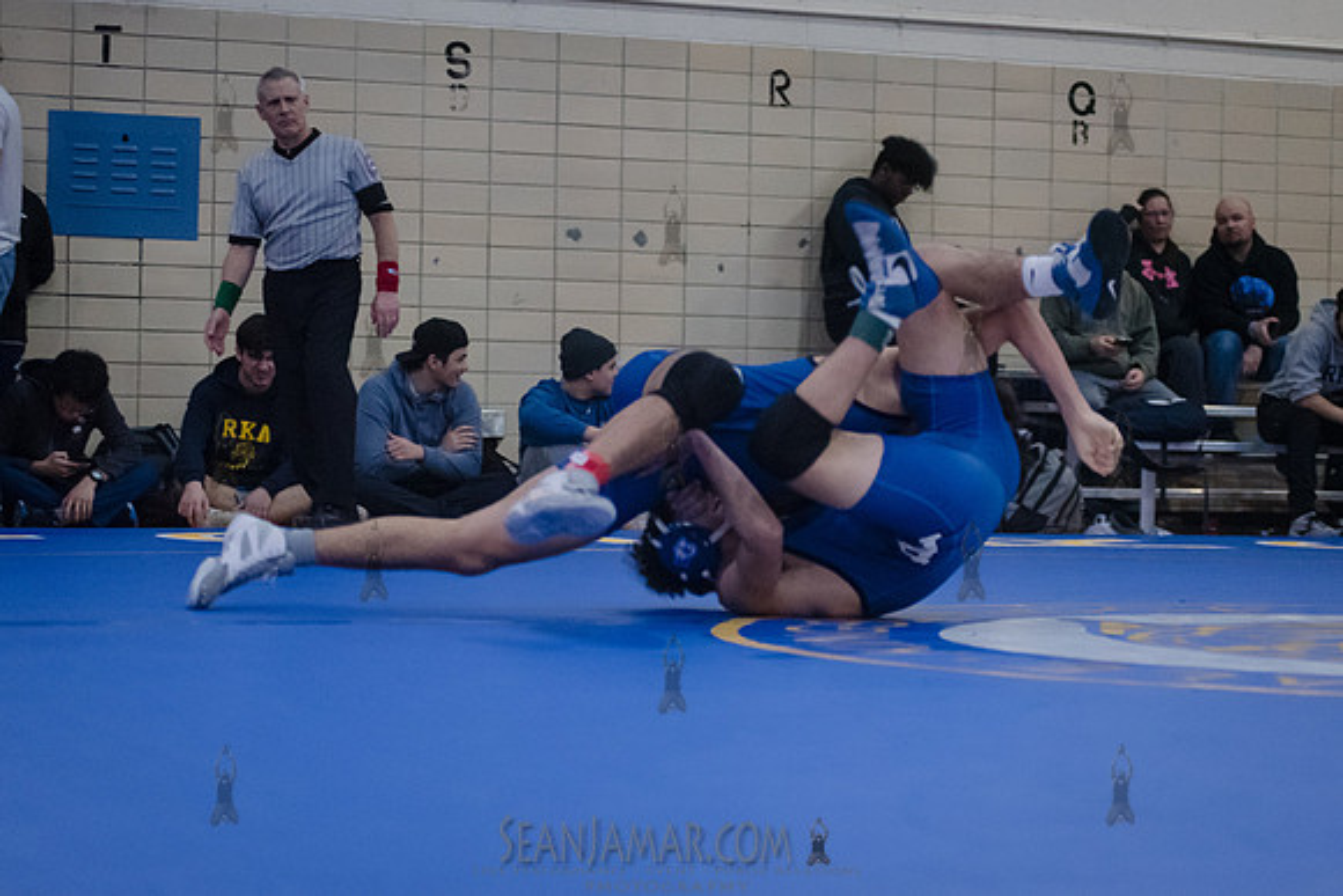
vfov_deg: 15.1
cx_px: 728
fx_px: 3381
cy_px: 422
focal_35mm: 91
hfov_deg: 22.5
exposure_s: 1/400
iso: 8000
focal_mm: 80
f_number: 3.2
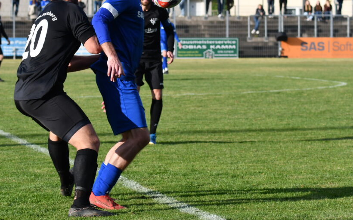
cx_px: 117
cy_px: 55
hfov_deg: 11.7
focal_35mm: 179
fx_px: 1722
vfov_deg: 7.3
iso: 400
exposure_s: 1/1250
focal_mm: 80
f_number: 5
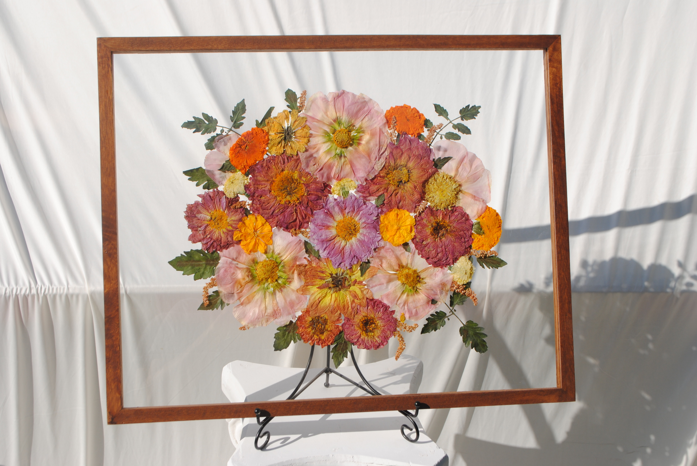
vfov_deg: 28.2
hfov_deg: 41.1
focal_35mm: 48
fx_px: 930
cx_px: 348
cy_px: 233
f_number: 9
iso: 100
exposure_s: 1/320
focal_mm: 32
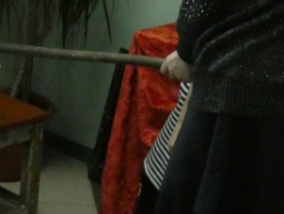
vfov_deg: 11.9
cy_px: -35
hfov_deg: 15.7
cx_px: -28
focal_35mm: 122
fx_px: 1002
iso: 2000
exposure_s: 1/200
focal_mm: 6.5
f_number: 3.5
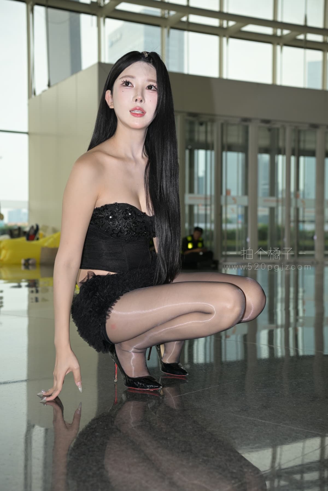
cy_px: 246
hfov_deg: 26.0
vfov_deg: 38.2
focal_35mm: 52
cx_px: 164
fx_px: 711
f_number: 4.5
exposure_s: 1/200
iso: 160
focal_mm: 52
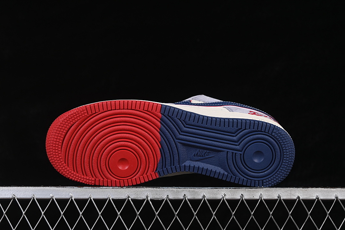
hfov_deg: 27.0
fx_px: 719
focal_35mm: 75
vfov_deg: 18.2
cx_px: 172
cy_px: 115
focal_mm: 50
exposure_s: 1/80
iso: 160
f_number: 8
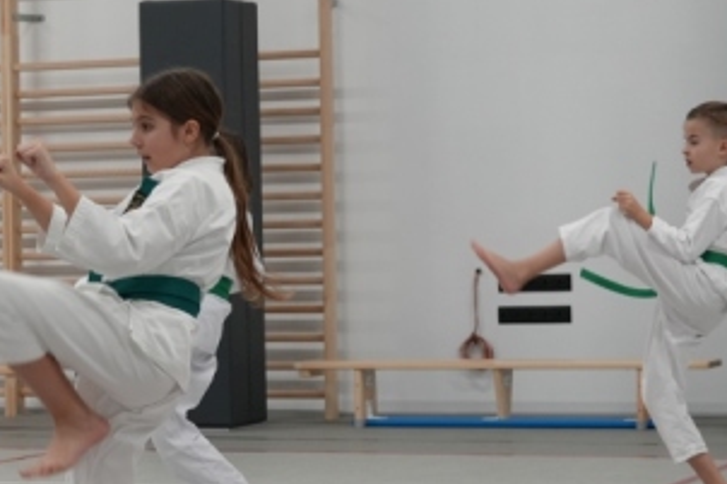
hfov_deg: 16.1
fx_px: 2563
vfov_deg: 10.8
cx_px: 248
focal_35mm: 127
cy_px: 182
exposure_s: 1/160
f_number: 4
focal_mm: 48
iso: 800
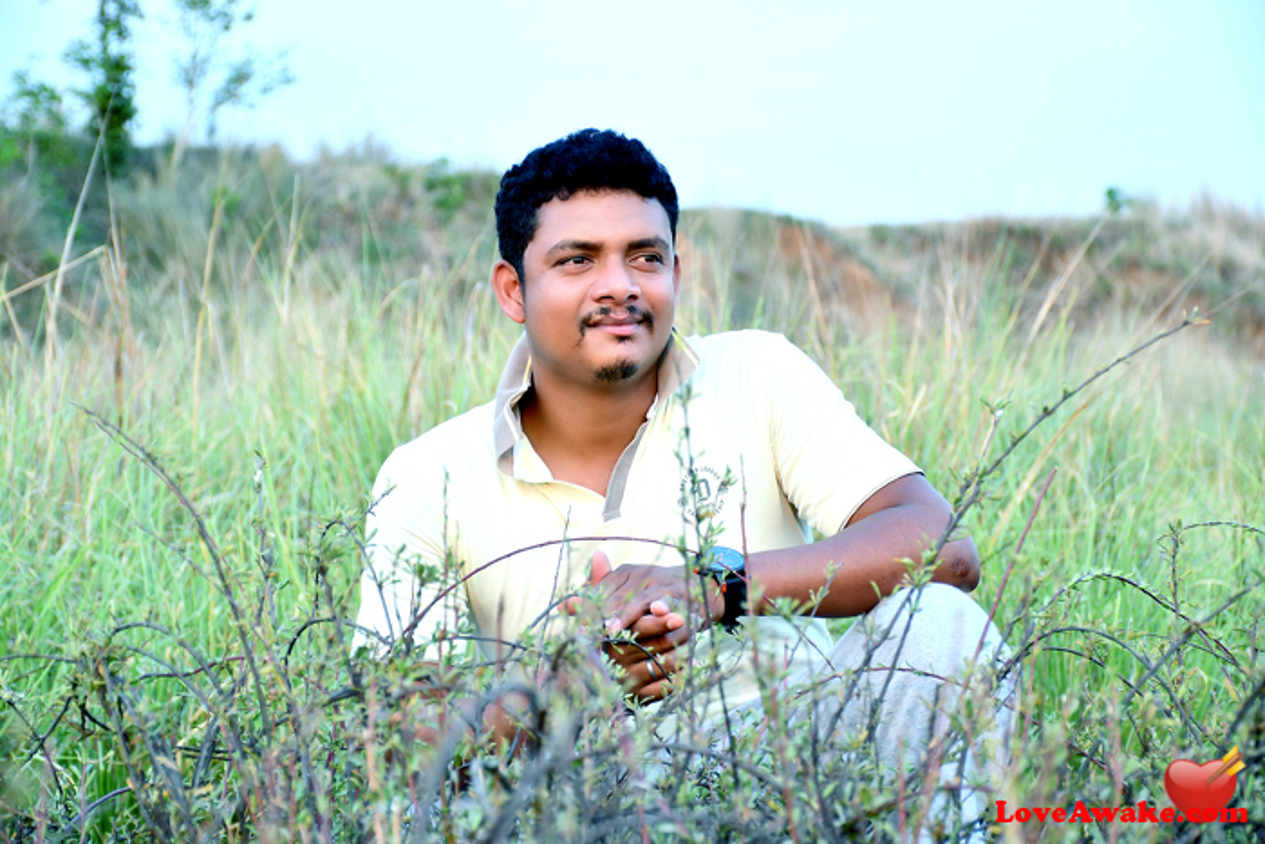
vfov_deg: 13.0
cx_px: 632
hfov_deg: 19.5
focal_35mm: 105
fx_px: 3690
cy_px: 422
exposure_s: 1/80
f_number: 5
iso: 320
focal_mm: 70
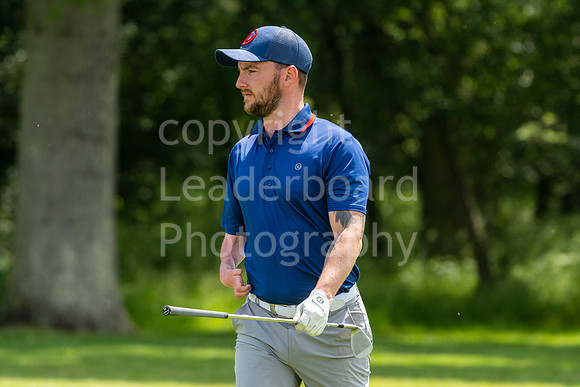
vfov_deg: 3.0
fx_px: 7493
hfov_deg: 4.4
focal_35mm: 465
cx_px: 290
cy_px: 194
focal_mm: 310
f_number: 5.6
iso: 640
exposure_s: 1/1250
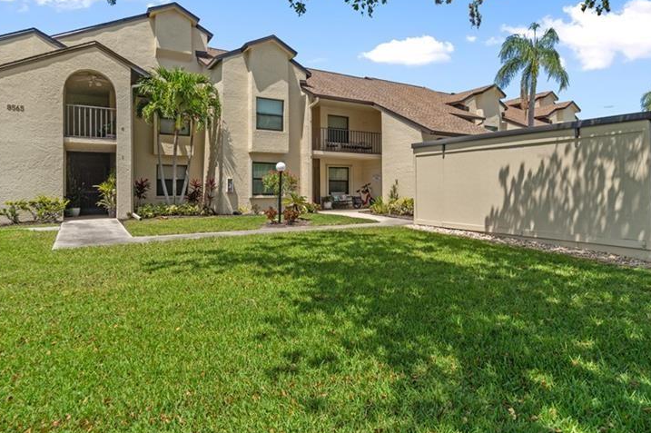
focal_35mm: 20
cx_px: 335
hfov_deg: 84.0
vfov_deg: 61.6
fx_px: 361
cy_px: 244
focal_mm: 14
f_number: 9
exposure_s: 1/320
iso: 250
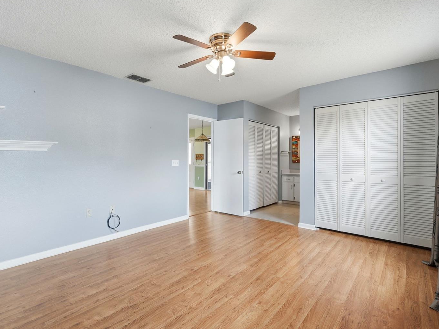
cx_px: 222
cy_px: 167
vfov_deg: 74.7
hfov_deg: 91.0
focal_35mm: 17
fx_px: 216
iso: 100
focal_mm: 10
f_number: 7.1
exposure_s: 1/40
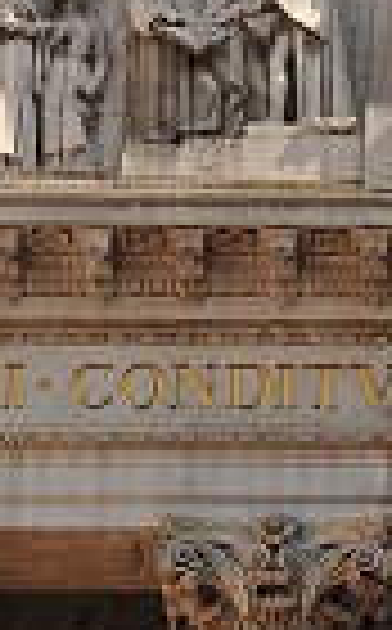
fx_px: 3725
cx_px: 545
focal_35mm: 217
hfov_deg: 6.0
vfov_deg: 9.7
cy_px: 216
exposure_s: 1/60
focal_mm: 44
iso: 200
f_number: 16
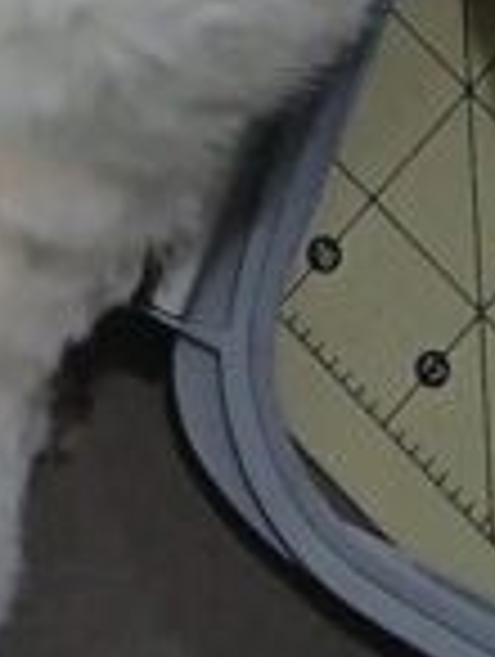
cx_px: -315
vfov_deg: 8.3
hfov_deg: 7.6
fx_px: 3650
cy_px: -1440
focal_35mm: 192
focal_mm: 3.98
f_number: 1.8
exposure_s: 1/60
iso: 200
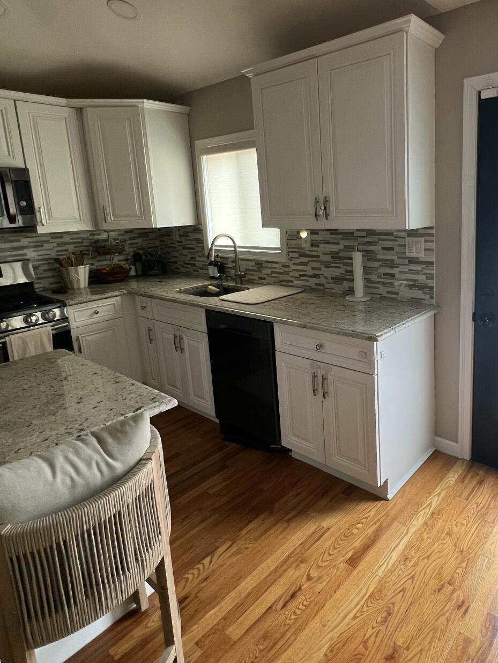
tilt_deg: -10.0
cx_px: 346
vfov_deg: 78.4
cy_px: 278
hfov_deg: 61.3
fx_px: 403
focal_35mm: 21
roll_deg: +2.6
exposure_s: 1/99
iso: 160
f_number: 1.8
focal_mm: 1.57
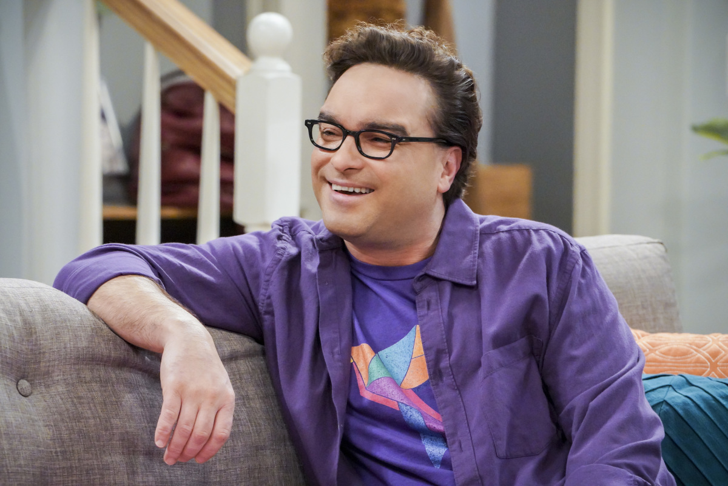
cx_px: 364
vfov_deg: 6.9
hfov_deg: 10.3
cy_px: 243
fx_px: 4046
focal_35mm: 200
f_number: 7.1
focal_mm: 200
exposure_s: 1/160
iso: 12800
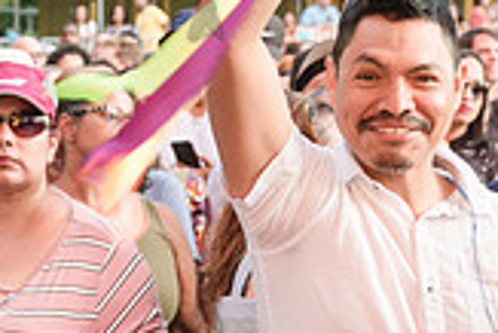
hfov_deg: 16.0
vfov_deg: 10.7
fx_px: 1772
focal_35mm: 128
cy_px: 283
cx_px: 205
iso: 640
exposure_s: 1/100
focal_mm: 36
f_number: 4
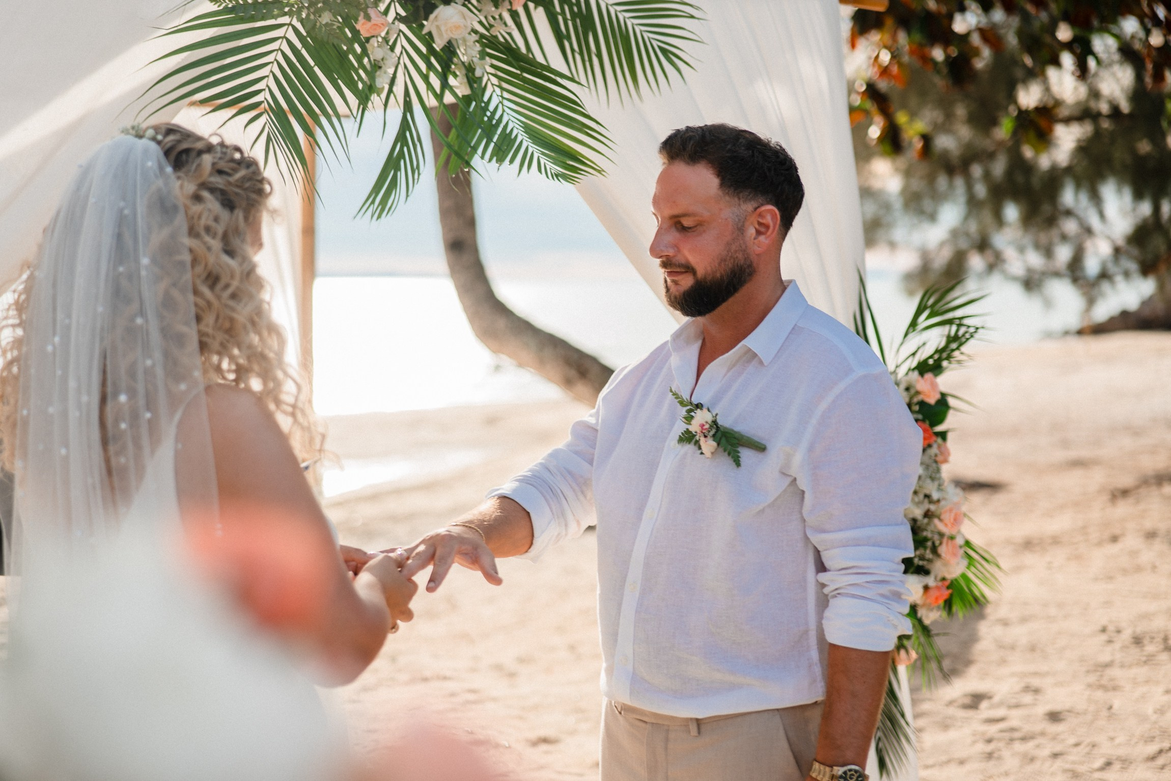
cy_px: 390
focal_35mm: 52
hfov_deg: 38.2
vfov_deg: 26.0
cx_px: 586
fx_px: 1693
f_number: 2
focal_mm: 50
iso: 100
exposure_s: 1/400
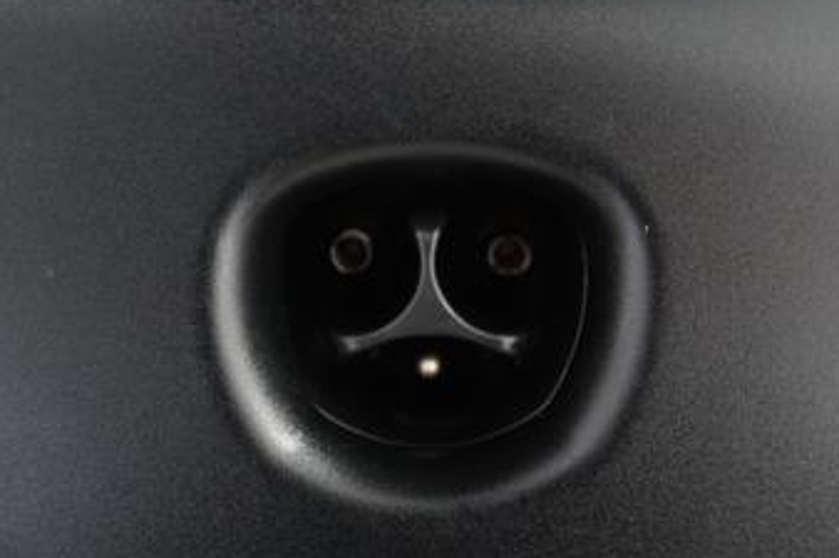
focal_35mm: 53
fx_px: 1235
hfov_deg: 37.5
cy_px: 218
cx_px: 454
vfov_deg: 25.4
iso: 4000
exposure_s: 1/60
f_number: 2.8
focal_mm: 28
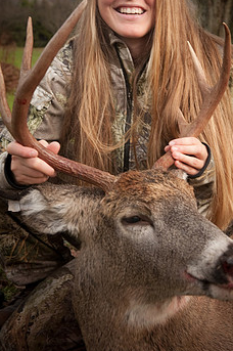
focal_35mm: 63
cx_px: 132
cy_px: 126
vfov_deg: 31.7
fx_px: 613
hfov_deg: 21.5
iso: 400
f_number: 7.1
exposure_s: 1/60
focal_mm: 48
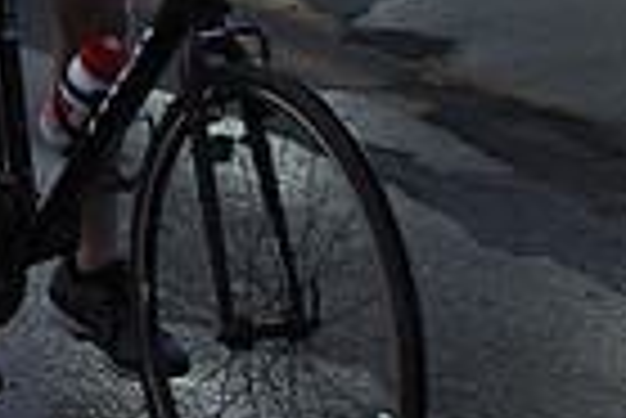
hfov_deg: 9.6
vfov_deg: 6.4
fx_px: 3638
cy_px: -375
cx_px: -270
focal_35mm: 209
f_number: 2.8
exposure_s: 1/400
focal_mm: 50
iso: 2500
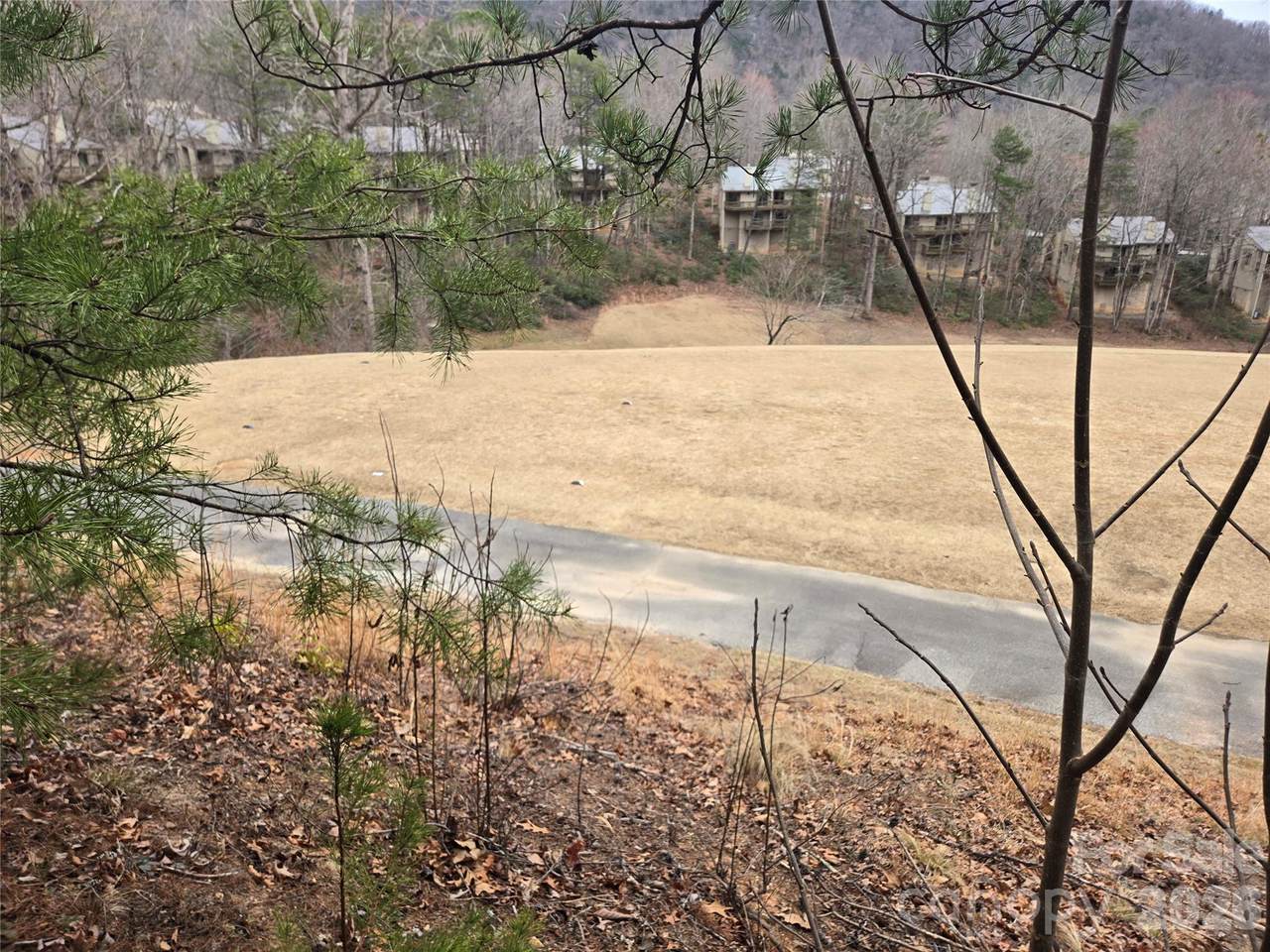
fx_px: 844
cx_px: 635
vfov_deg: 58.9
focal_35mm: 23
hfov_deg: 73.9
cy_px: 476
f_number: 1.8
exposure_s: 1/300
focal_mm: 5.4
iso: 25
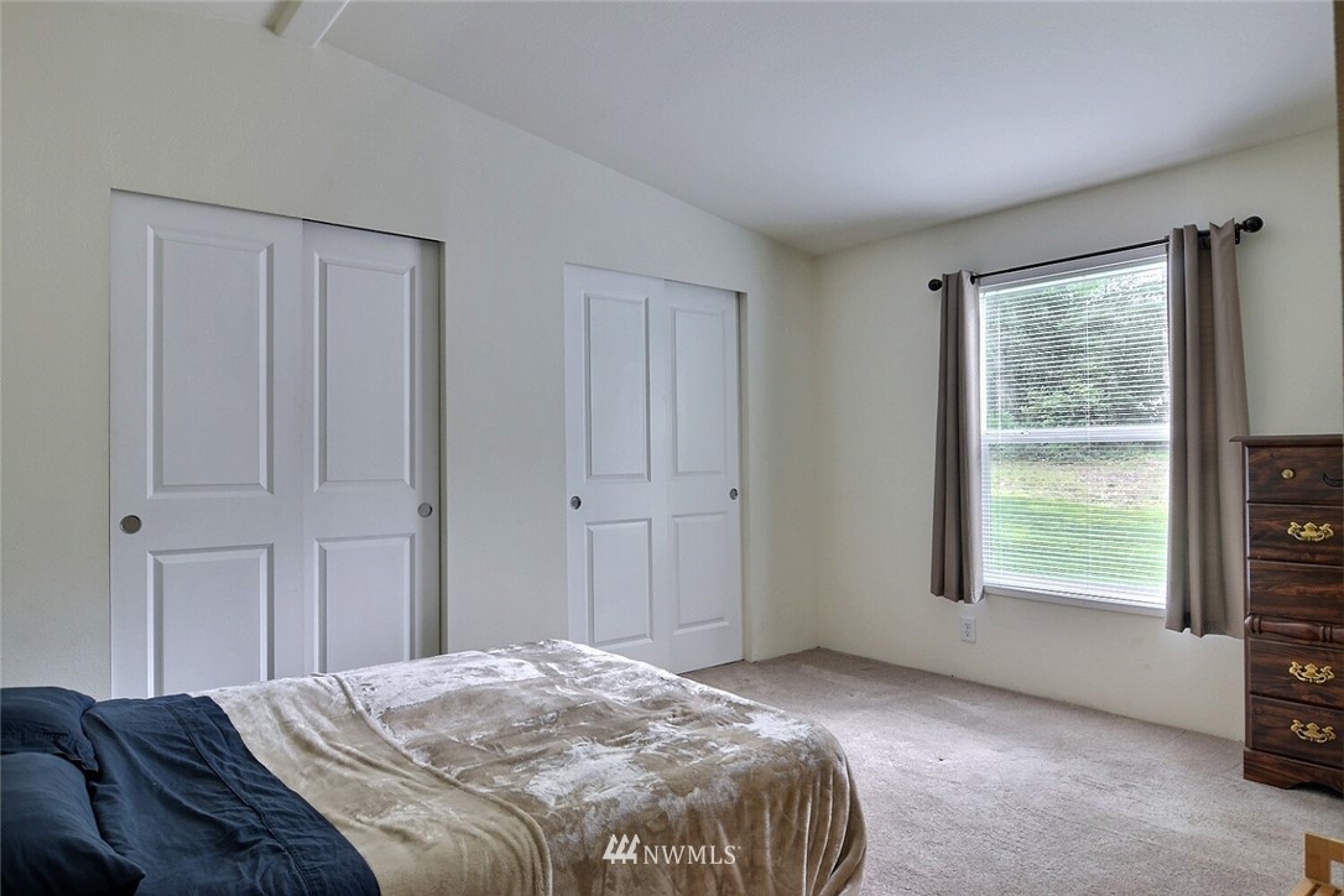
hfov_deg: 81.2
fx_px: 784
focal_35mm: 21
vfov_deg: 59.5
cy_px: 448
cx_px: 672
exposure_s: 1/2
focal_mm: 14
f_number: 8
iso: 400
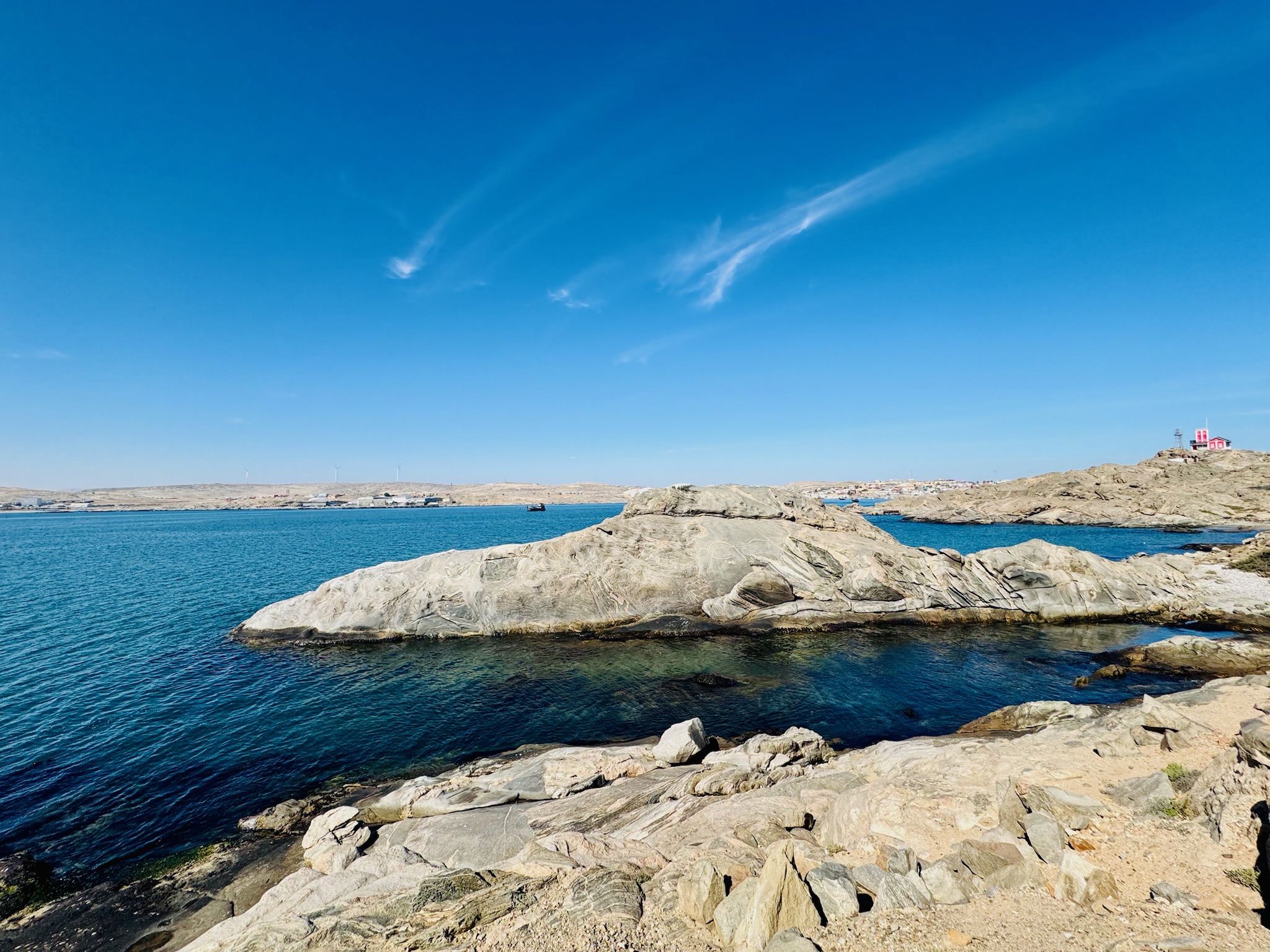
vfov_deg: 85.7
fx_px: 514
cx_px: 635
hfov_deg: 102.1
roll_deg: +0.8
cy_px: 476
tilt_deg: +4.1
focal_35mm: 14
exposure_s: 1/2770
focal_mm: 2.22
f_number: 2.2
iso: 50
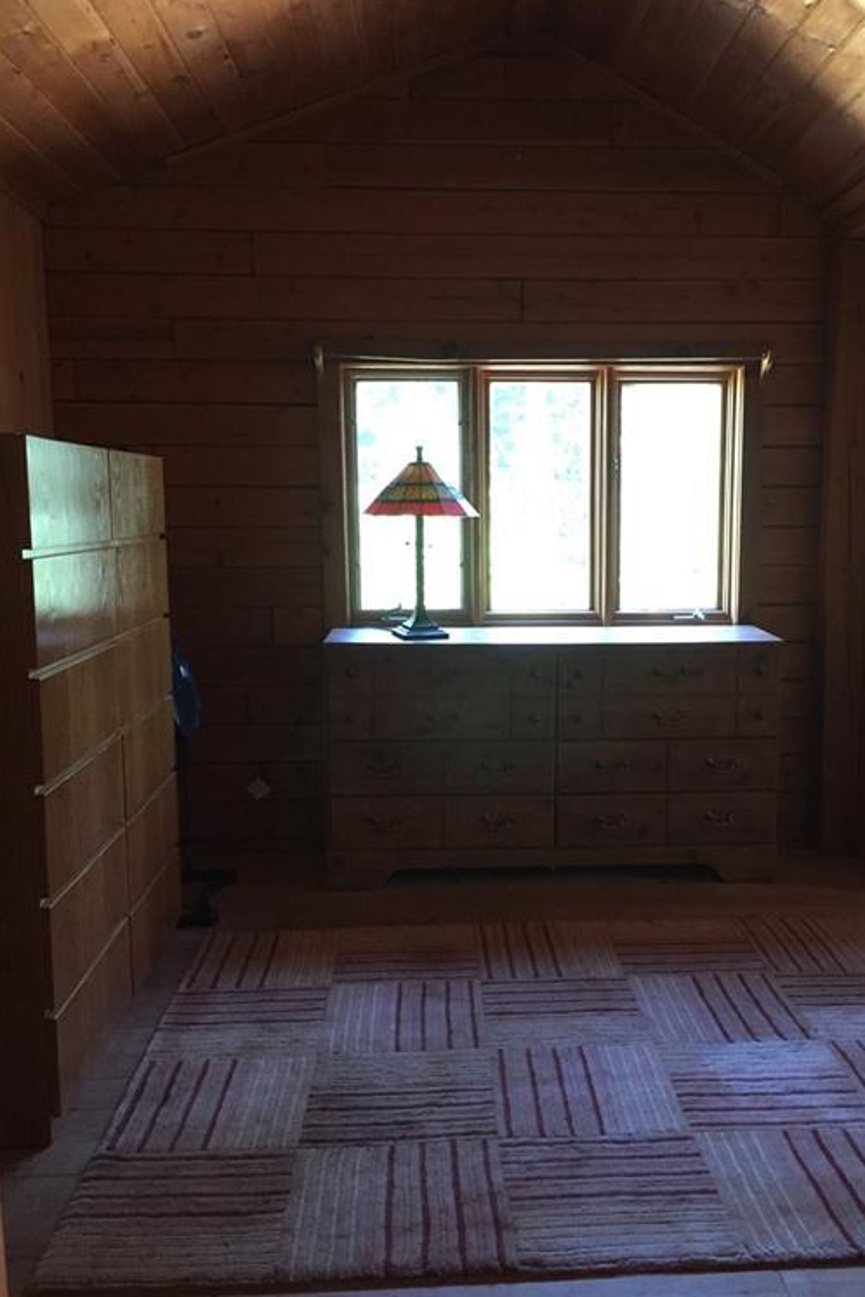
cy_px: 648
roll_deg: -0.1
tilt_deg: -6.5
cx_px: 499
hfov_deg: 42.2
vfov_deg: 60.3
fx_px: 1117
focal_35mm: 31
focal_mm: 4.15
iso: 200
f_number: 2.2
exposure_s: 1/30
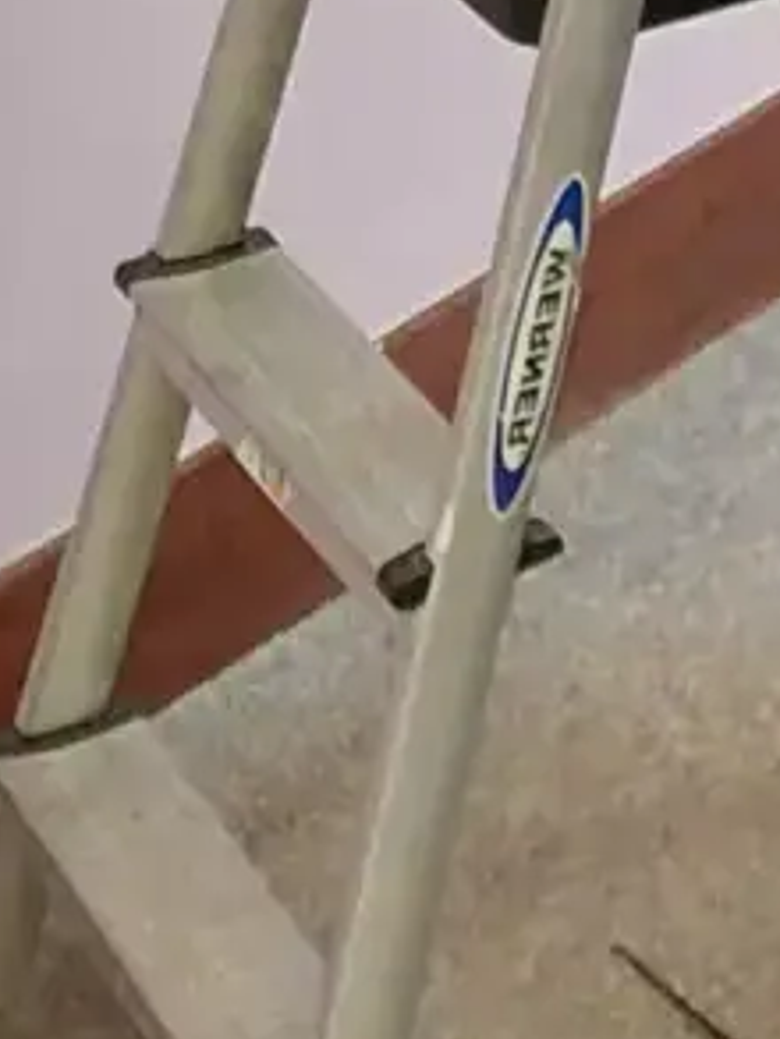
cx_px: 652
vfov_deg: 9.2
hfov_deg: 9.0
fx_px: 4924
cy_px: -2213
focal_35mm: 164
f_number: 1.8
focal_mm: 4.69
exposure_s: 1/60
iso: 160
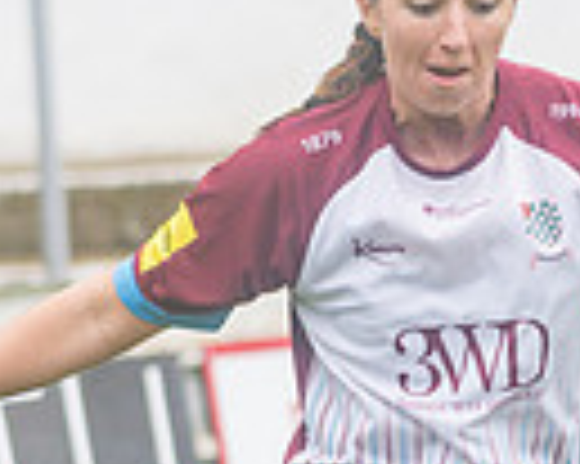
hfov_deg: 2.1
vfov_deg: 1.7
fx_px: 15832
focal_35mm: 923
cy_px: 500
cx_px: 391
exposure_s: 1/1600
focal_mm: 125
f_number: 2.8
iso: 450
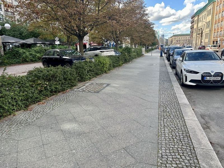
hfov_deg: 71.6
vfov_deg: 56.8
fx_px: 155
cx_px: 112
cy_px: 84
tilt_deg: -12.0
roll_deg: +1.1
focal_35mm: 24
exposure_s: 1/462
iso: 80
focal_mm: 6.86
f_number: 1.78
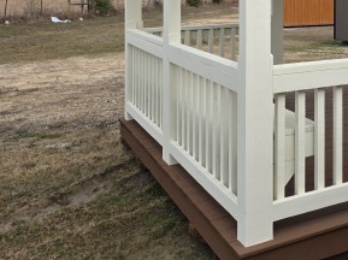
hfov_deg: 35.2
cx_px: 319
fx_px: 512
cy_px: -12
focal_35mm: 51
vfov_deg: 26.6
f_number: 1.7
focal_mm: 6.3
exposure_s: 1/6150
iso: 80
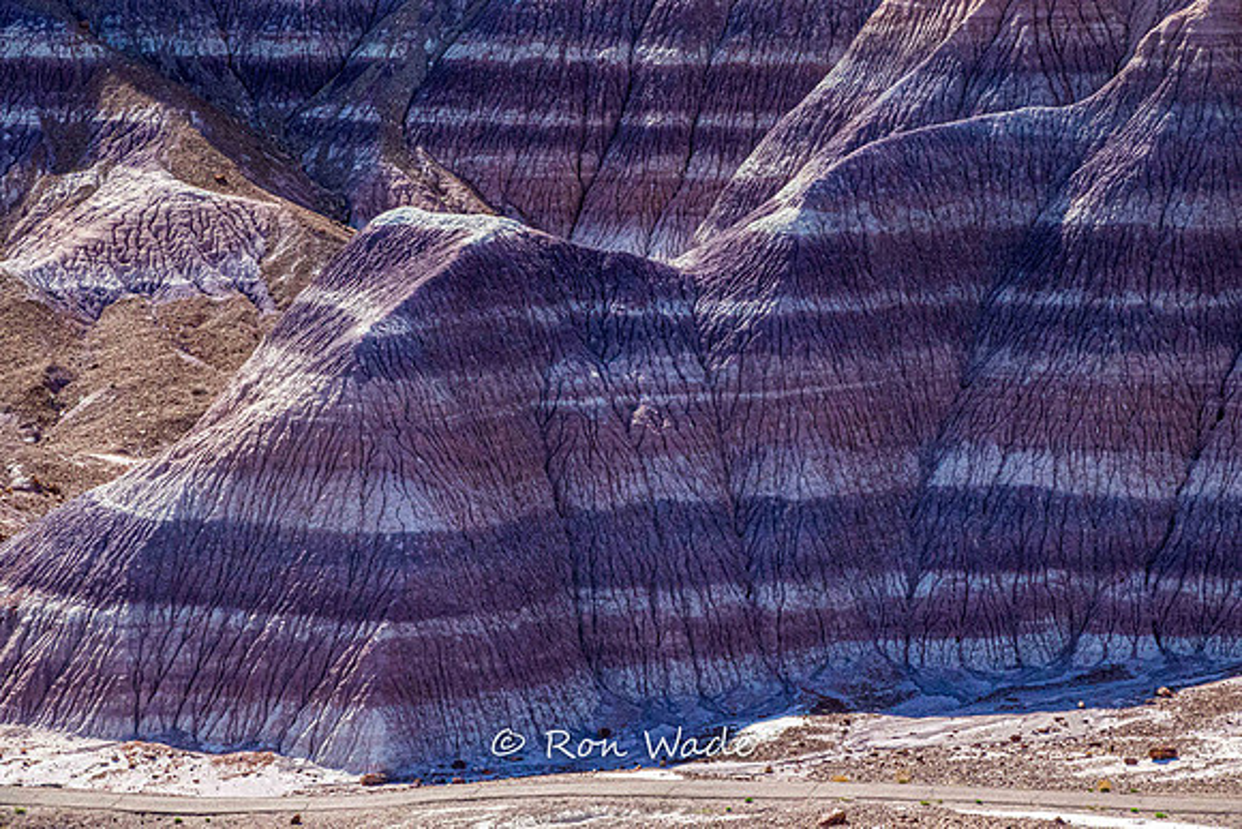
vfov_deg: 5.6
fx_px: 8523
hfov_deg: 8.3
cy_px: 414
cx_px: 621
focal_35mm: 247
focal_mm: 90.45
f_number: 13
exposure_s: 1/500
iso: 1000
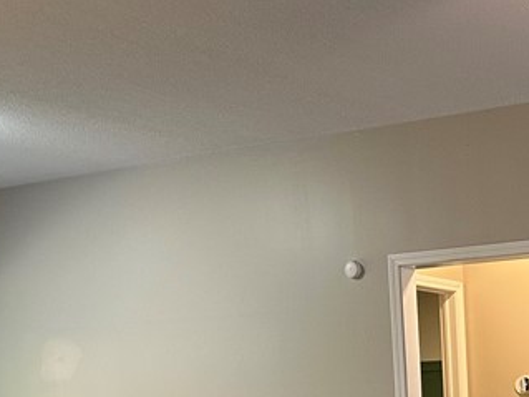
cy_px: 530
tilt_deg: -4.4
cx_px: 668
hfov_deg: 22.8
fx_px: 1176
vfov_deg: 17.8
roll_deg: +1.1
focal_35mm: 77
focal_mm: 6.86
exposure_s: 1/60
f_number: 1.78
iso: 200
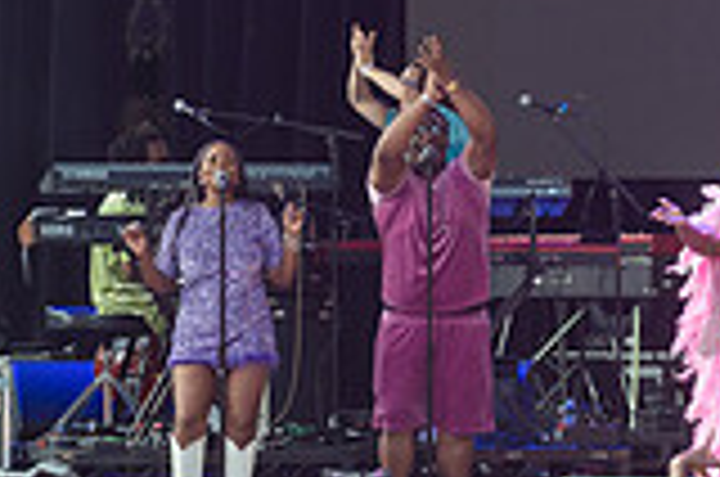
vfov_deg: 3.7
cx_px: 724
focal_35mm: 369
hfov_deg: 5.6
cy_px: 277
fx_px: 7365
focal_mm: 100
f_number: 4.5
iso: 800
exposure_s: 1/250
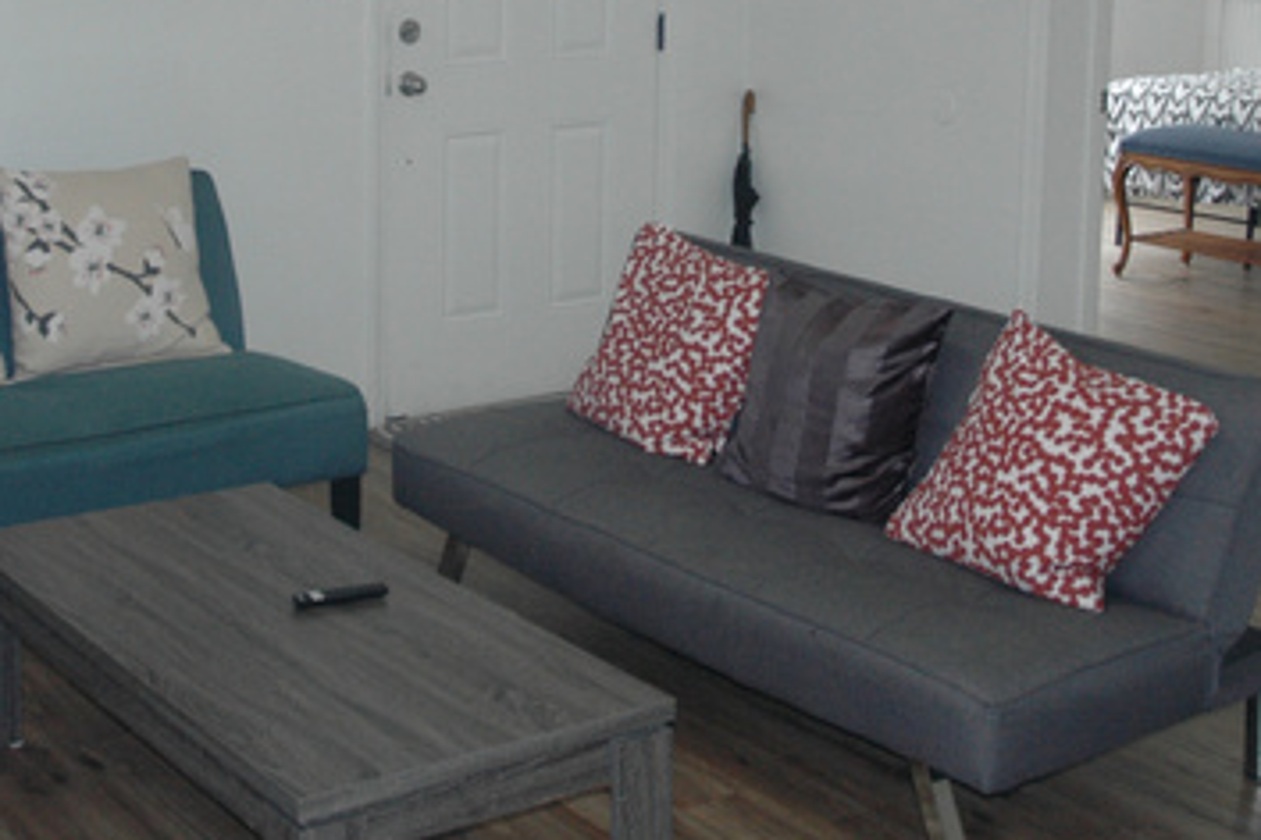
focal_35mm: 65
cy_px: 135
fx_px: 2277
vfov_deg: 20.6
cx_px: 477
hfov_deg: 30.8
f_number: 3.8
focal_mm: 24
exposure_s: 1/60
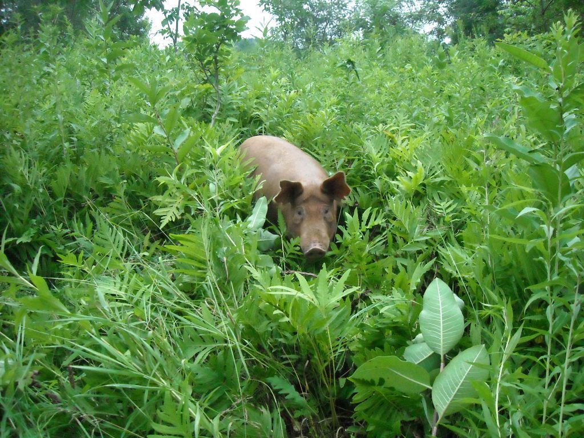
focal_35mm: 35
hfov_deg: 52.6
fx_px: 590
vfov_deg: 40.7
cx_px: 292
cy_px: 219
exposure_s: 1/168
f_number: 2.8
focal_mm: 5.7
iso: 800
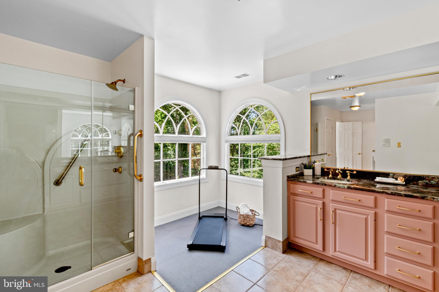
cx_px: 220
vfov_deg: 77.3
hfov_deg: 100.4
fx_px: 183
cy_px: 146
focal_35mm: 15
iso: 200
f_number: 8
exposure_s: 1/15
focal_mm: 10
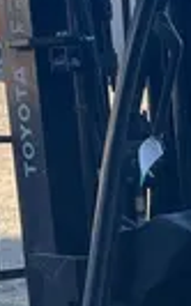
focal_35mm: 152
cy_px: 376
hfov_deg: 8.2
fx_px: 1267
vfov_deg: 13.4
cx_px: 387
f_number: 1.6
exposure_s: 1/658
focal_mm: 4.2
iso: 32
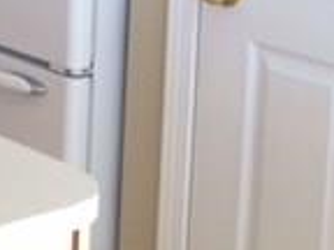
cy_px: -171
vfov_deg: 10.9
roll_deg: -0.4
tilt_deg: -6.5
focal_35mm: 129
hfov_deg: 13.5
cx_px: -285
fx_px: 1245
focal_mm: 4.15
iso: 32
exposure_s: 1/30
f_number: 2.2
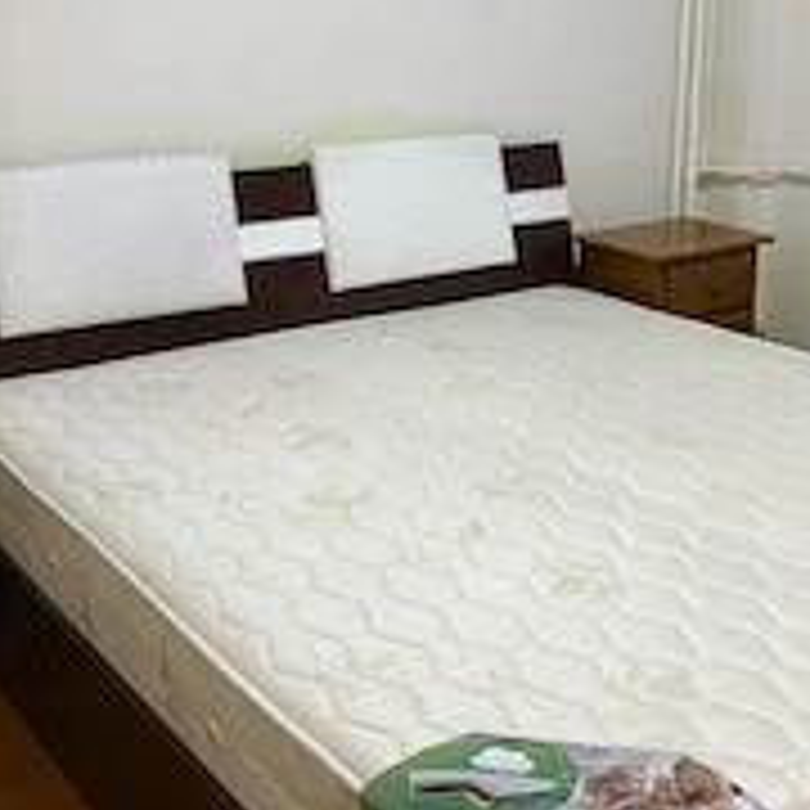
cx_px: 522
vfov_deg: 33.1
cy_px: 274
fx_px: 1350
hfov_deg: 33.2
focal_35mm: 51
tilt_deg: -12.8
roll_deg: -1.6
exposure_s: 1/50
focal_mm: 5.96
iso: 320
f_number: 1.6
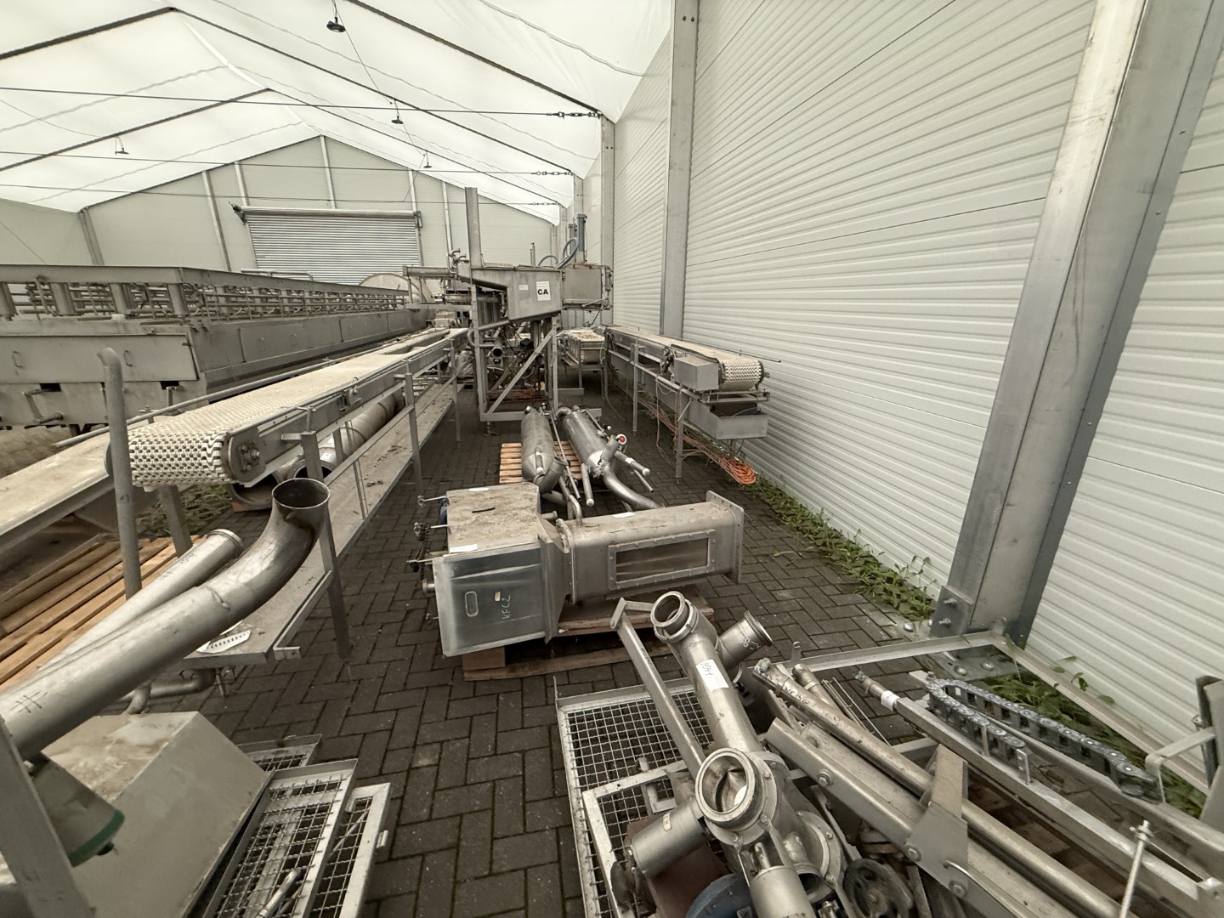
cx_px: 612
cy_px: 459
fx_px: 495
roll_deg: +0.4
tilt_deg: -17.2
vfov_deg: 85.7
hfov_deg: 102.1
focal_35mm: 14
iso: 500
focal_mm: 2.22
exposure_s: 1/60
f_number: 2.2
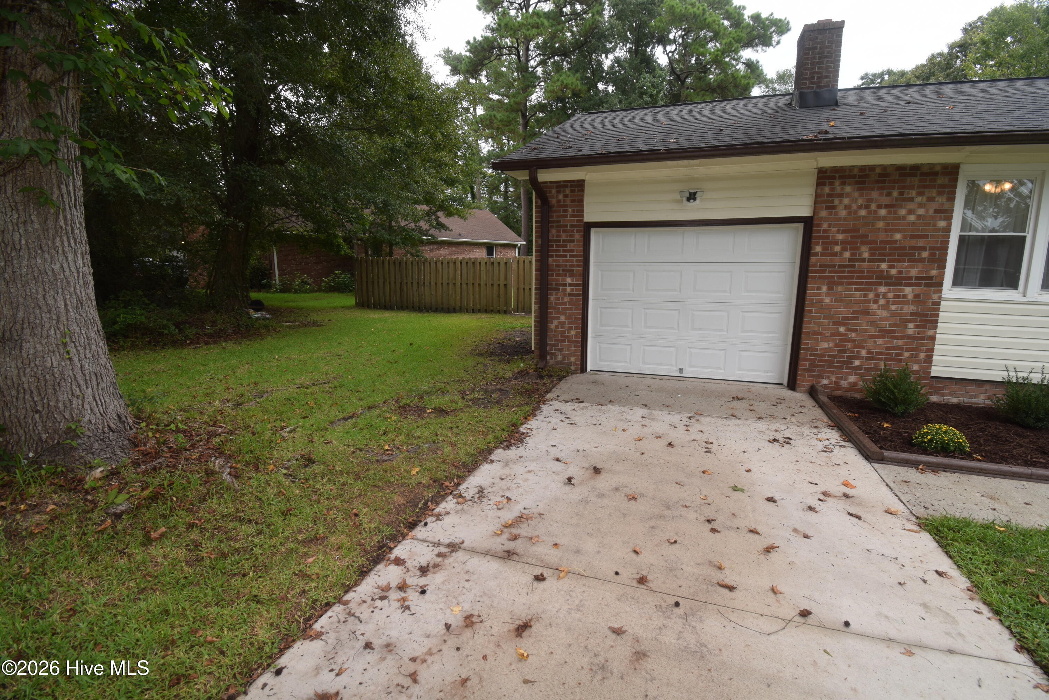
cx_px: 524
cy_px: 350
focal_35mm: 15
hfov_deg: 100.4
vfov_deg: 77.3
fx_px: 437
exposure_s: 1/60
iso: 200
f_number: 8
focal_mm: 10
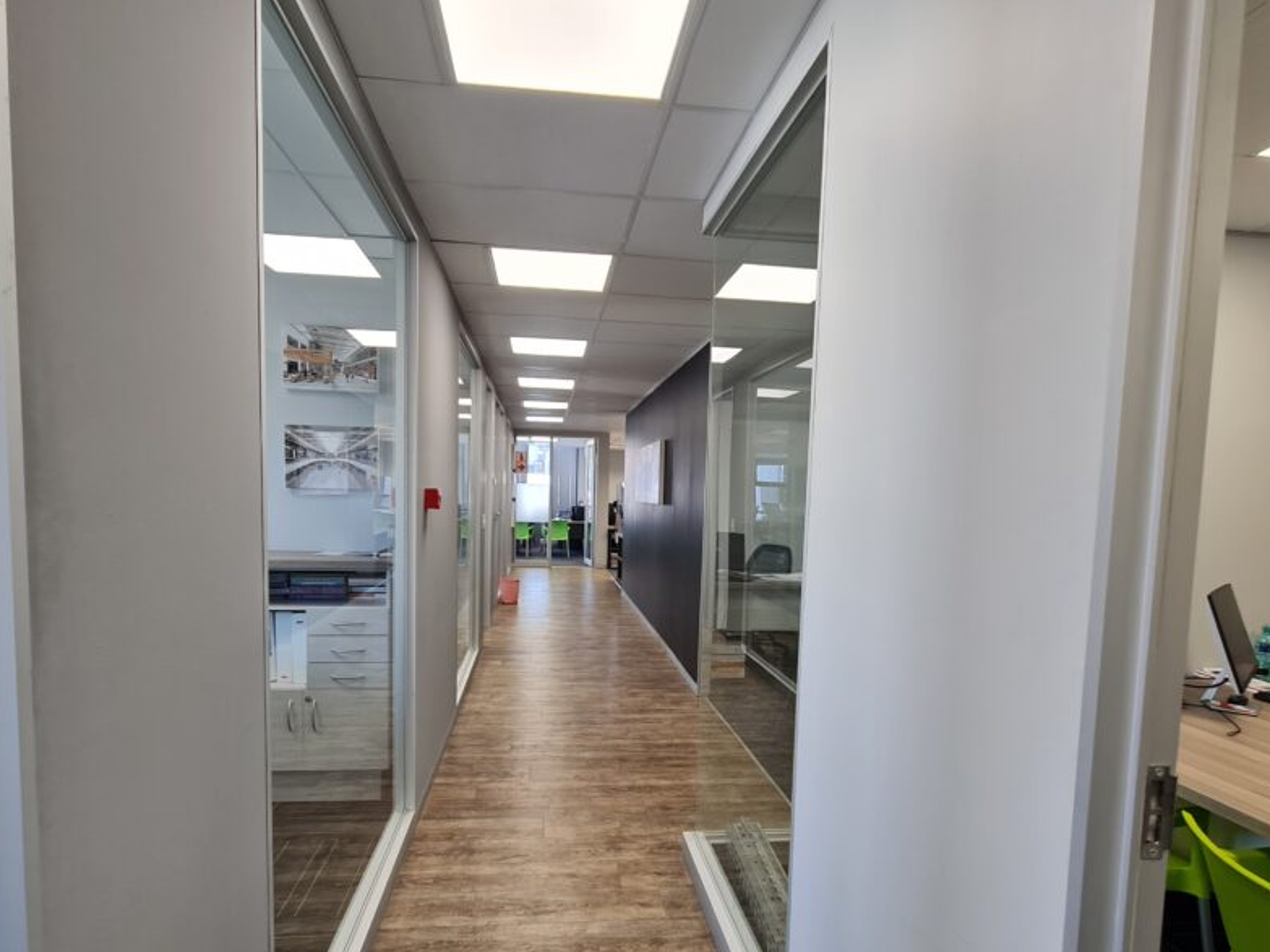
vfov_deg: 74.3
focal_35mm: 17
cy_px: 540
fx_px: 624
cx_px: 602
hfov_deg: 91.0
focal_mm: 2.2
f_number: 2.2
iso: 80
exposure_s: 1/50
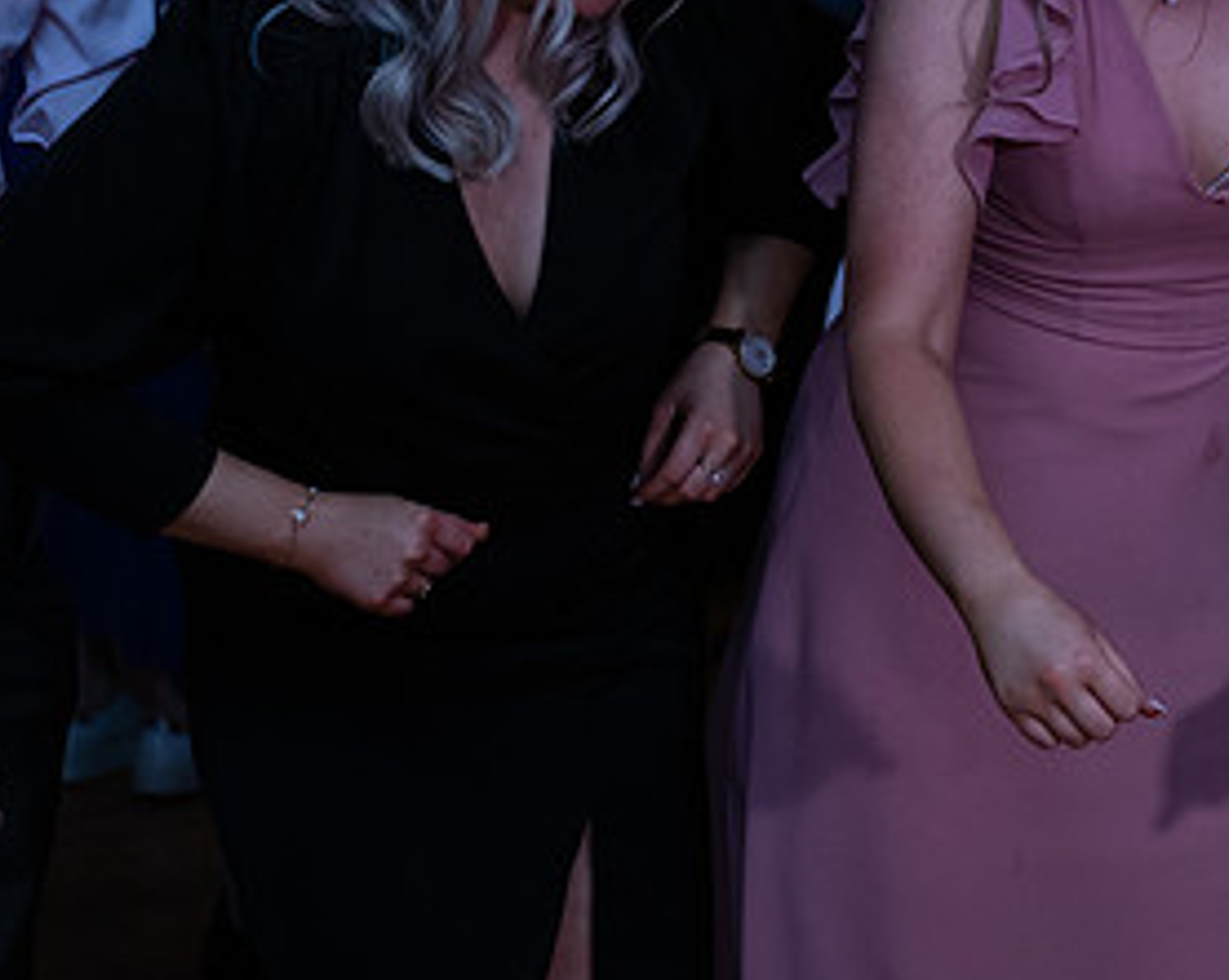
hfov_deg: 15.7
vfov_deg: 12.6
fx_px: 4433
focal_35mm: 122
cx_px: 1016
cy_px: 180
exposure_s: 1/160
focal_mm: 62
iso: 640
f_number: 3.5
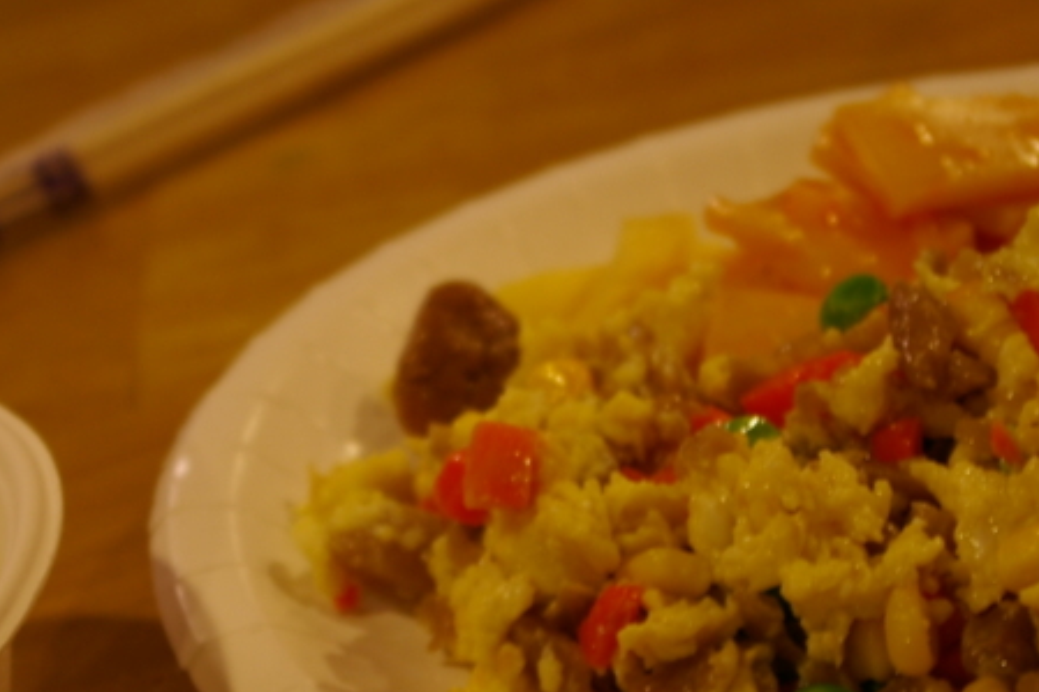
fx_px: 3087
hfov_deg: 19.1
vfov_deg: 12.8
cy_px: 483
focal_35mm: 107
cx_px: 382
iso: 200
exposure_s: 1/8
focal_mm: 40
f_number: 4.5
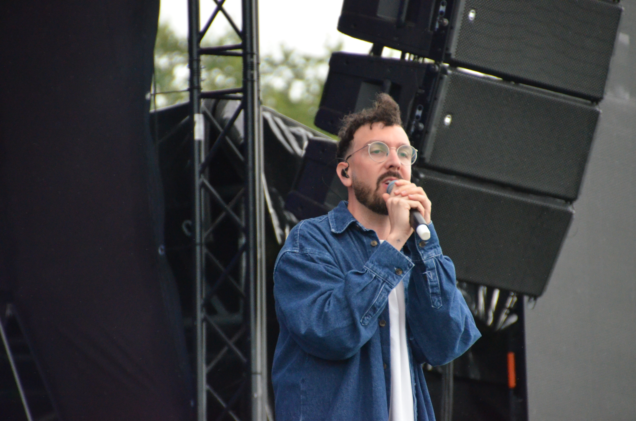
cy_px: 210
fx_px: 7140
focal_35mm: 405
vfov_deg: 3.4
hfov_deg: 5.1
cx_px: 318
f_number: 6.3
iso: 2800
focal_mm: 270
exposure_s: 1/1250
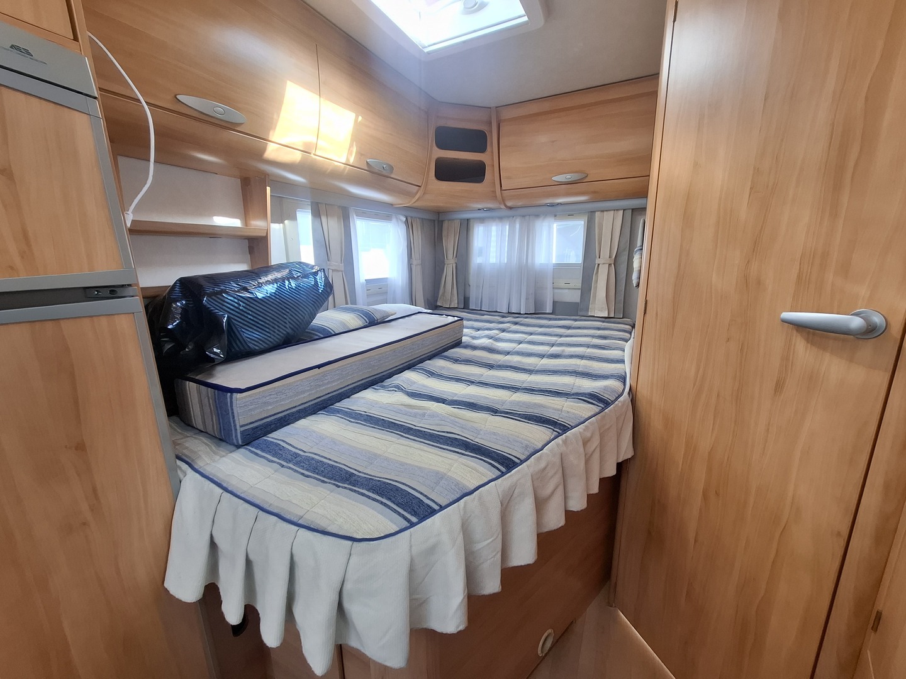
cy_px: 340
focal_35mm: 13
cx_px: 453
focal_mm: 1.74
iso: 50
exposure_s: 1/50
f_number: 2.2
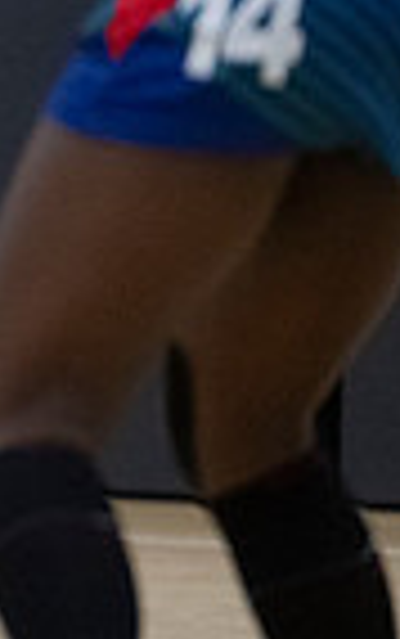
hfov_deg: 1.3
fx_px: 17529
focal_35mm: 1007
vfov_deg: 2.1
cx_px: -1107
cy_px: 34
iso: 4000
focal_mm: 200
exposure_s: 1/1250
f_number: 2.8
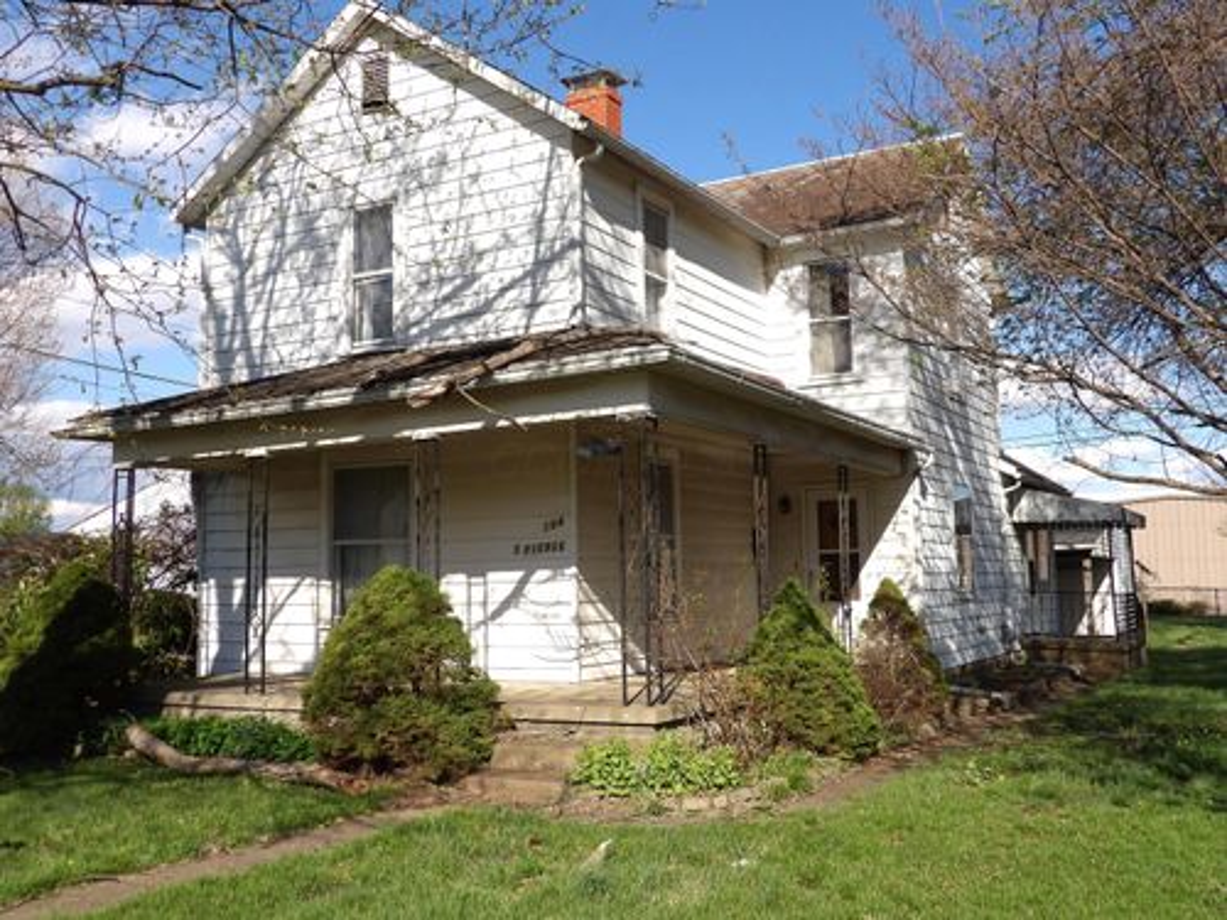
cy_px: 460
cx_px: 614
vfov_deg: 42.9
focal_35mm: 33
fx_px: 1170
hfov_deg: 55.4
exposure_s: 1/939
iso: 100
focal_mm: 5.9
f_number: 3.6
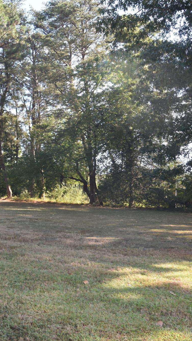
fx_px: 344
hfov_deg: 28.4
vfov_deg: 52.8
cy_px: 169
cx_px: -19
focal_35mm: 38
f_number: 5.6
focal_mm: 16
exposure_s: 1/125
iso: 100
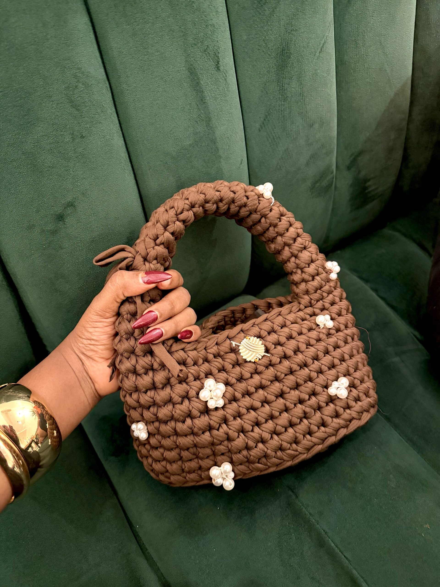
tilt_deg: -47.4
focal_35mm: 24
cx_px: 220
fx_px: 407
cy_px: 294
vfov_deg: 71.6
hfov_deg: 56.8
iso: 1000
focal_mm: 6.76
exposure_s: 1/25
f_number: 1.78
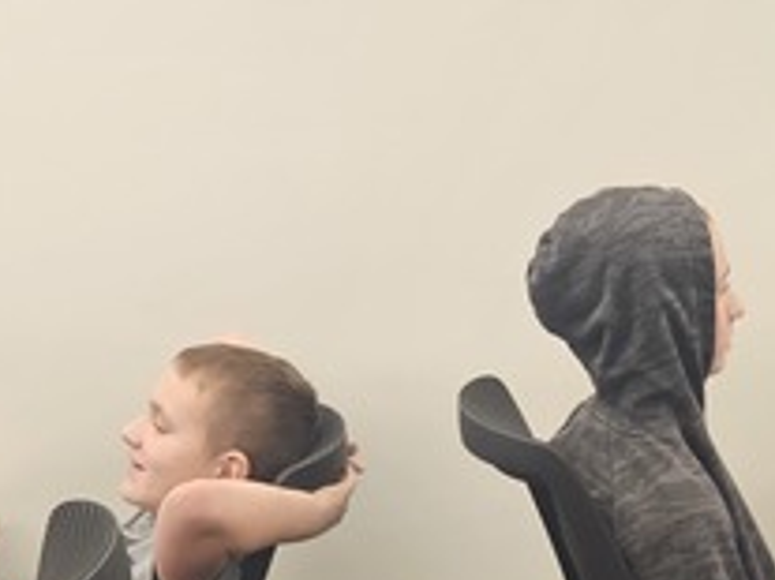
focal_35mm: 89
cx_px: 520
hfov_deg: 21.9
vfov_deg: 16.2
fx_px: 1991
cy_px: 617
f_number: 1.8
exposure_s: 1/120
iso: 160
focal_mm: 5.4
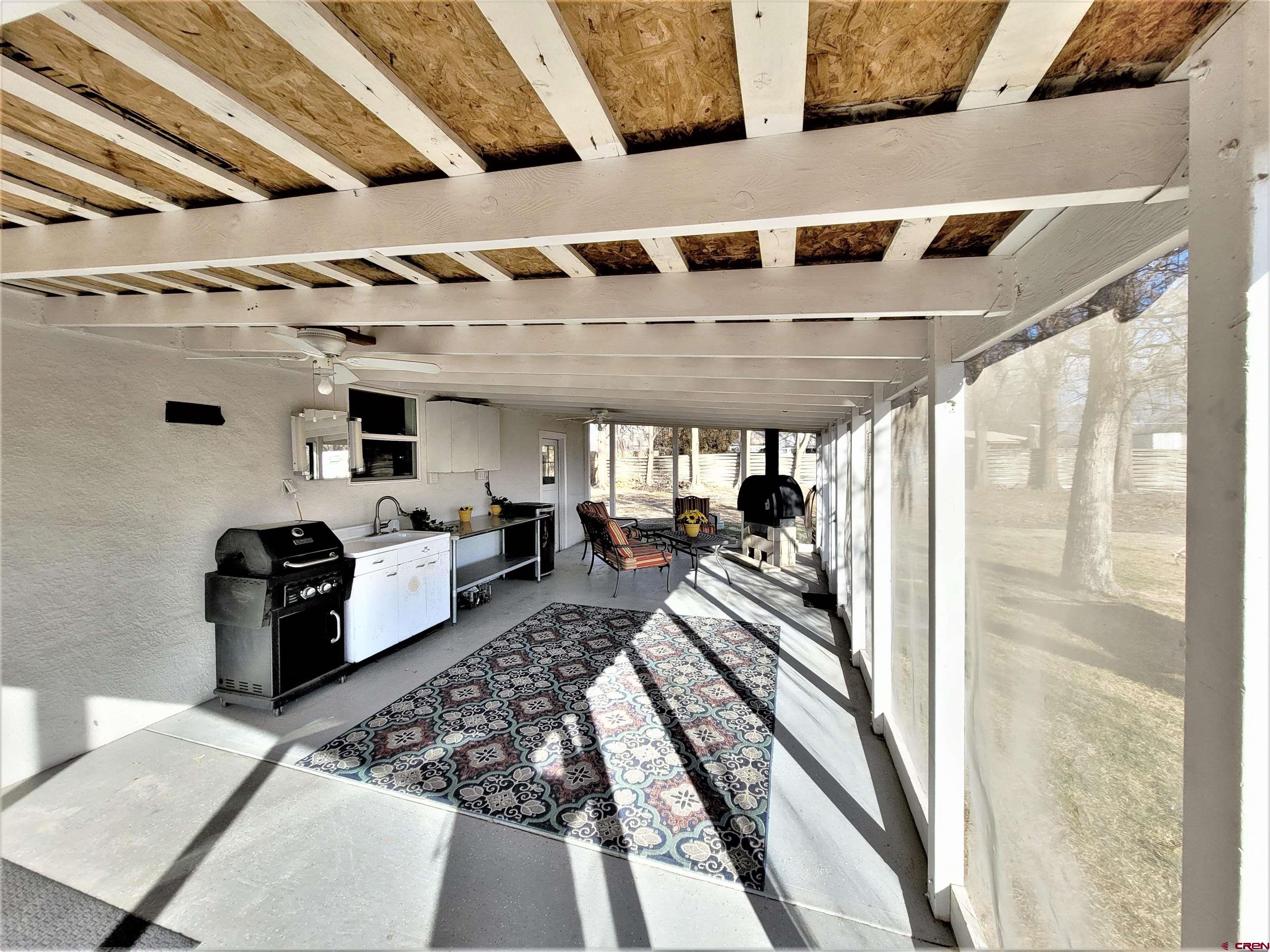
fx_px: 477
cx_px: 635
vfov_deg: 89.9
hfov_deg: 106.2
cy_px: 476
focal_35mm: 13
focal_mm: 1.74
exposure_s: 1/742
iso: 40
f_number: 2.2
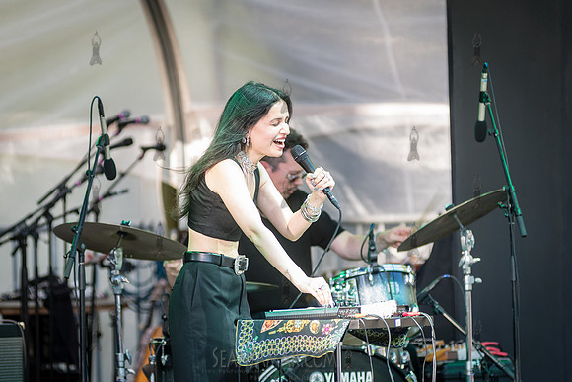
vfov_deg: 4.8
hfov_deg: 7.2
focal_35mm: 285
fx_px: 4535
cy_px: 172
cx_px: 267
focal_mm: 200
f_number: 4
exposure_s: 1/250
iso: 500
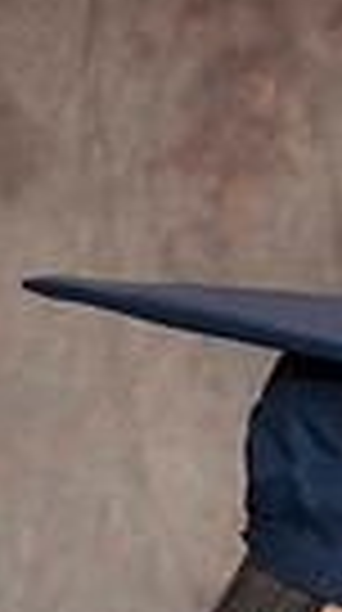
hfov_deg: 2.3
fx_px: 8441
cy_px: 972
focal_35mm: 521
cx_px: 443
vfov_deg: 4.1
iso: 200
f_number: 5.6
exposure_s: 1/60
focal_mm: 100
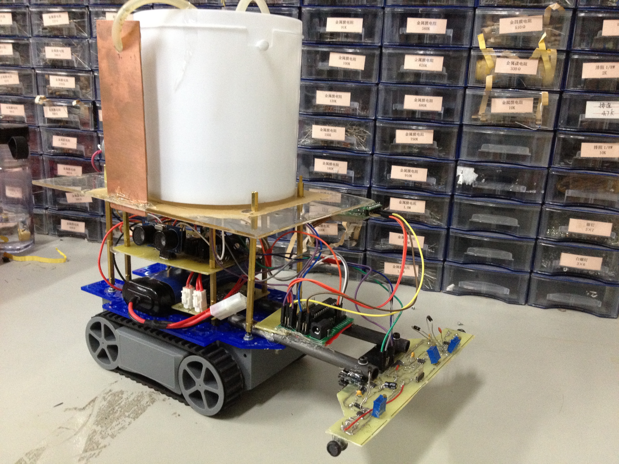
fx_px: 626
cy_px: 232
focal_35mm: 35
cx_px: 310
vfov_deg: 40.7
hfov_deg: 52.6
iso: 320
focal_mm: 4.28
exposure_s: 1/20
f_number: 2.4
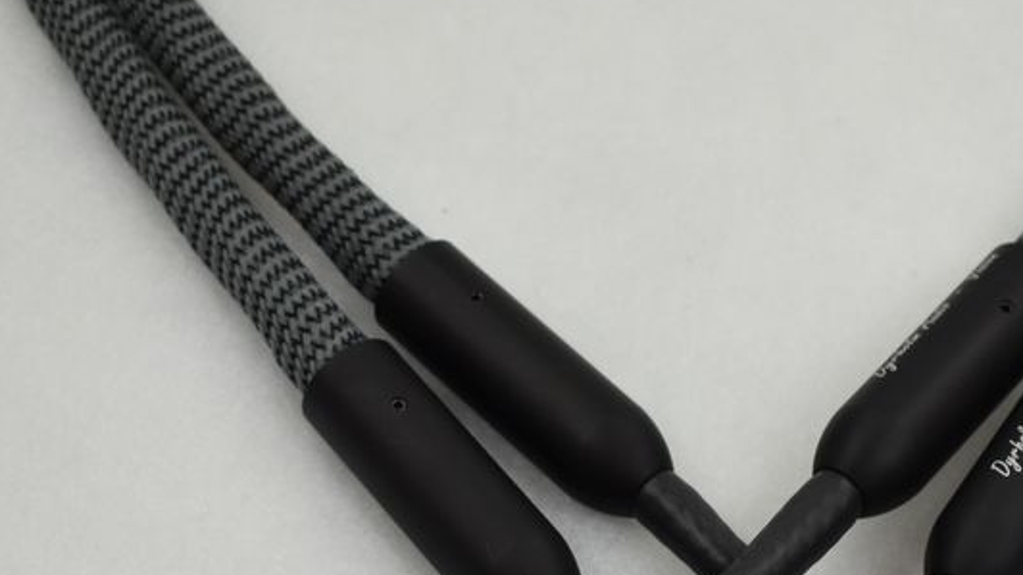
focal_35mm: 85
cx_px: 686
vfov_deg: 13.9
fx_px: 2305
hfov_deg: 24.9
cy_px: 650
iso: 100
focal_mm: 24
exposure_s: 1/60
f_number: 4
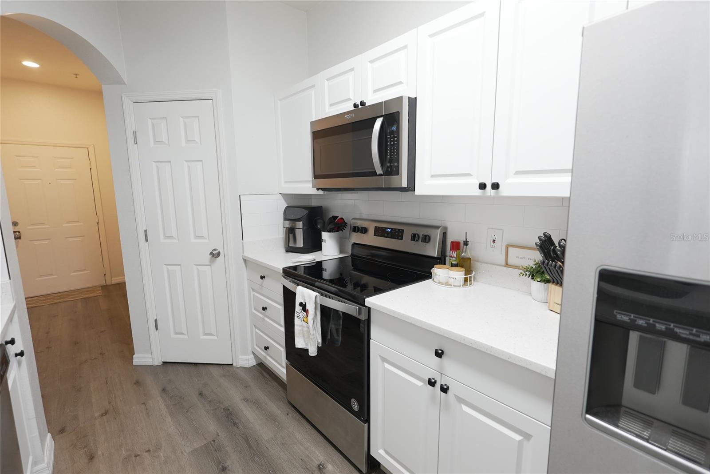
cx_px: 355
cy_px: 237
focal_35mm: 16
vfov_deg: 73.8
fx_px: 316
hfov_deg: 96.7
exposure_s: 1/30
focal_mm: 11
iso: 100
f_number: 1.8
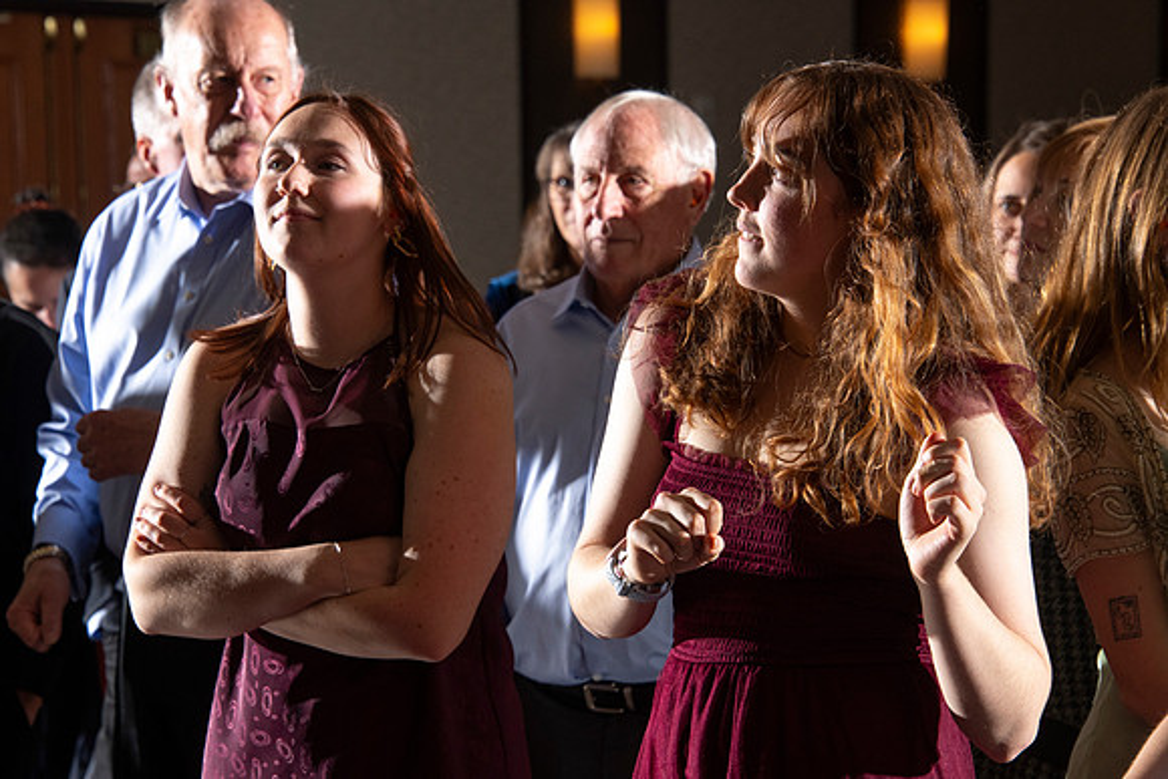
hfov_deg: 13.3
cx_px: 584
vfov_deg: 8.9
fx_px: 5012
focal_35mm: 154
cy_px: 446
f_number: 9
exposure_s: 1/160
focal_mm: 135
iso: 800
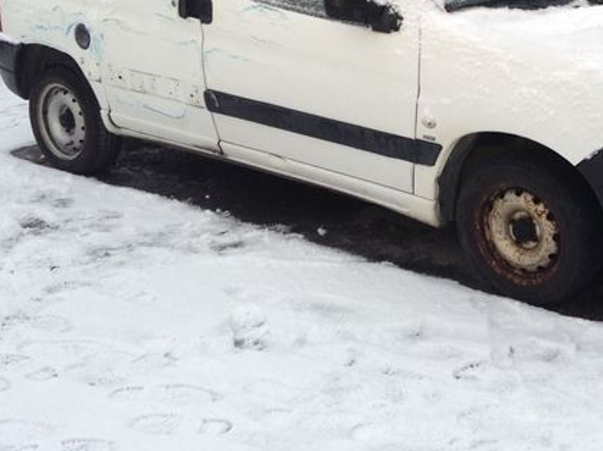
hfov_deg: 30.1
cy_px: 109
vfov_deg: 23.0
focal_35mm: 63
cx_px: 478
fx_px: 1096
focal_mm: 3.3
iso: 25
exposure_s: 1/124
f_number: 2.4
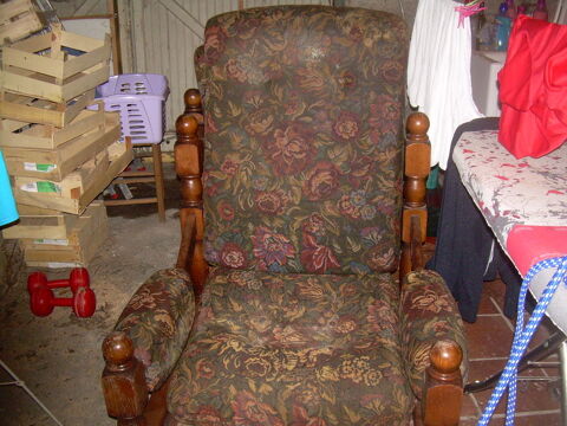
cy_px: 213
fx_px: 622
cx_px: 284
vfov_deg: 37.7
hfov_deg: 49.0
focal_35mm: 38
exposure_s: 1/60
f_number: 2.8
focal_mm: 6.3
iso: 200
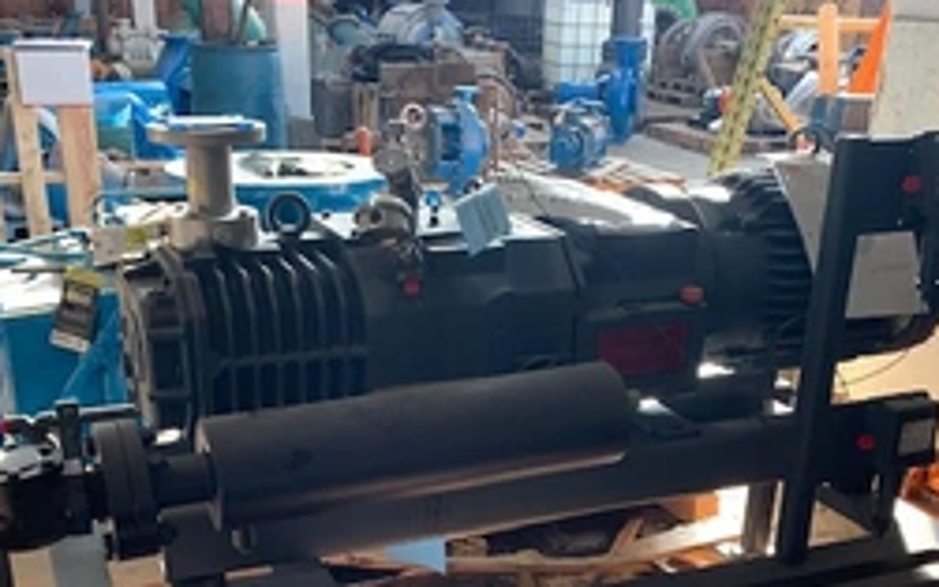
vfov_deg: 28.1
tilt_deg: -24.0
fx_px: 1126
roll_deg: -0.5
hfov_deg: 45.3
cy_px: 527
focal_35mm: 44
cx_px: 456
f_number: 1.8
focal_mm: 4.25
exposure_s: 1/60
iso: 125
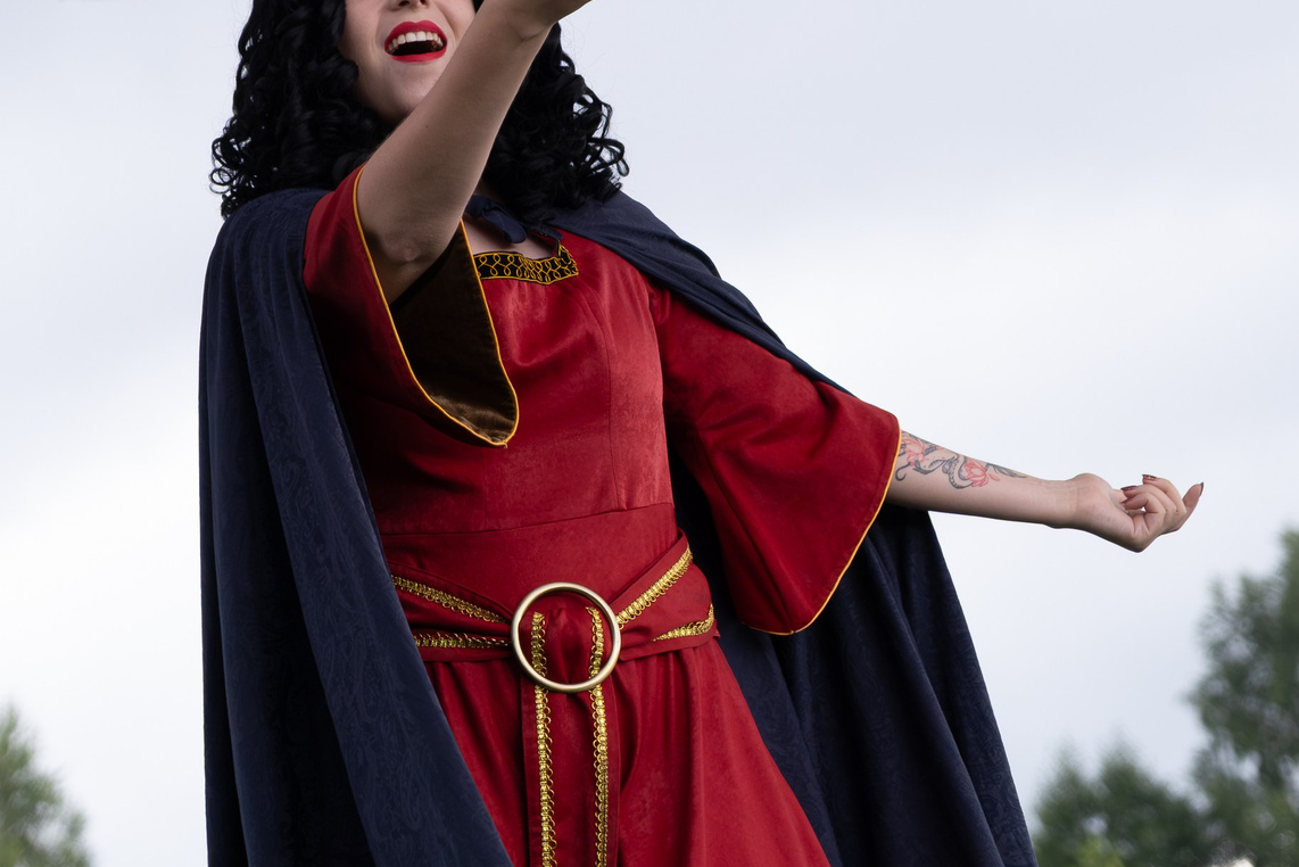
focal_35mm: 186
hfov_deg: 11.0
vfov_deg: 7.4
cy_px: 212
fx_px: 6713
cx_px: 455
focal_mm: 55
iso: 800
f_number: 3.6
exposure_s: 1/800
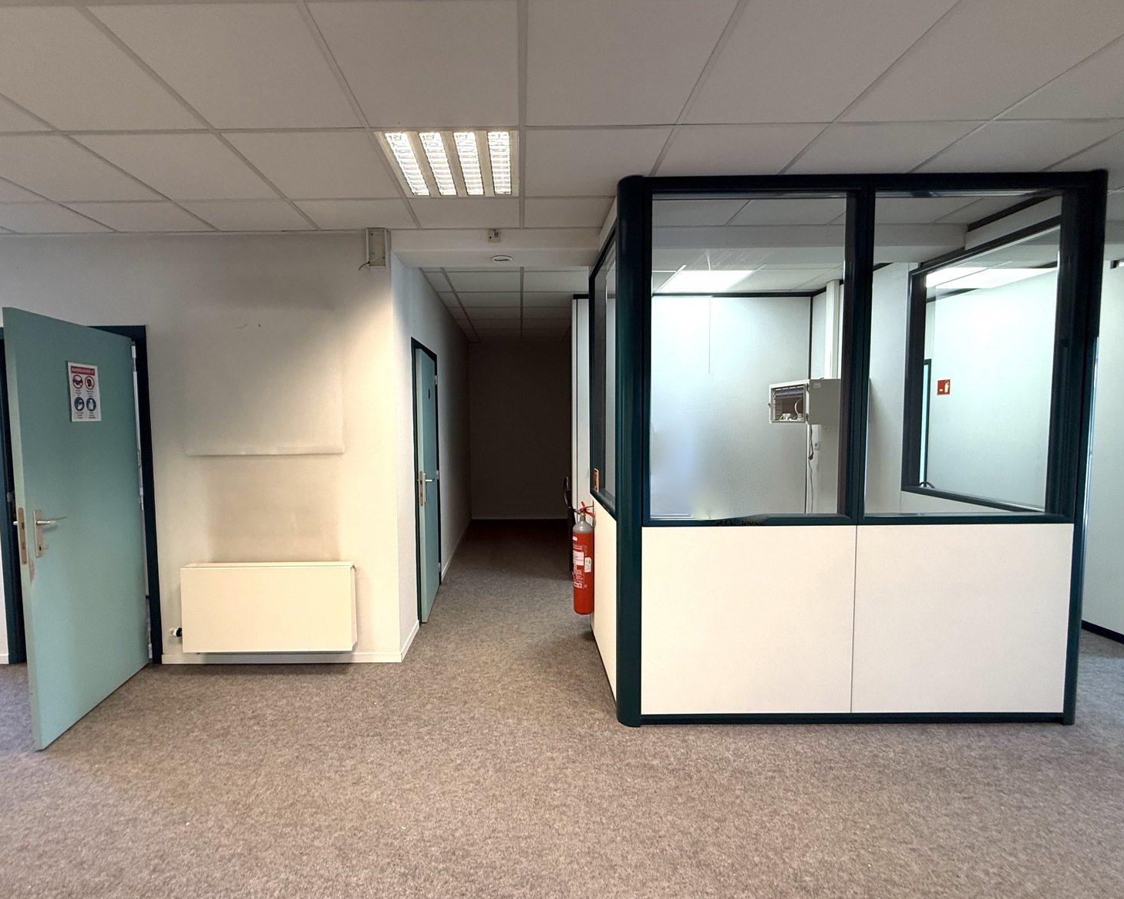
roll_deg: +0.4
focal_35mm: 15
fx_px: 499
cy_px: 448
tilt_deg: -2.1
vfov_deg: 84.0
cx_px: 522
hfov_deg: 96.6
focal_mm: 2.22
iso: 250
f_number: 2.2
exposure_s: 1/100
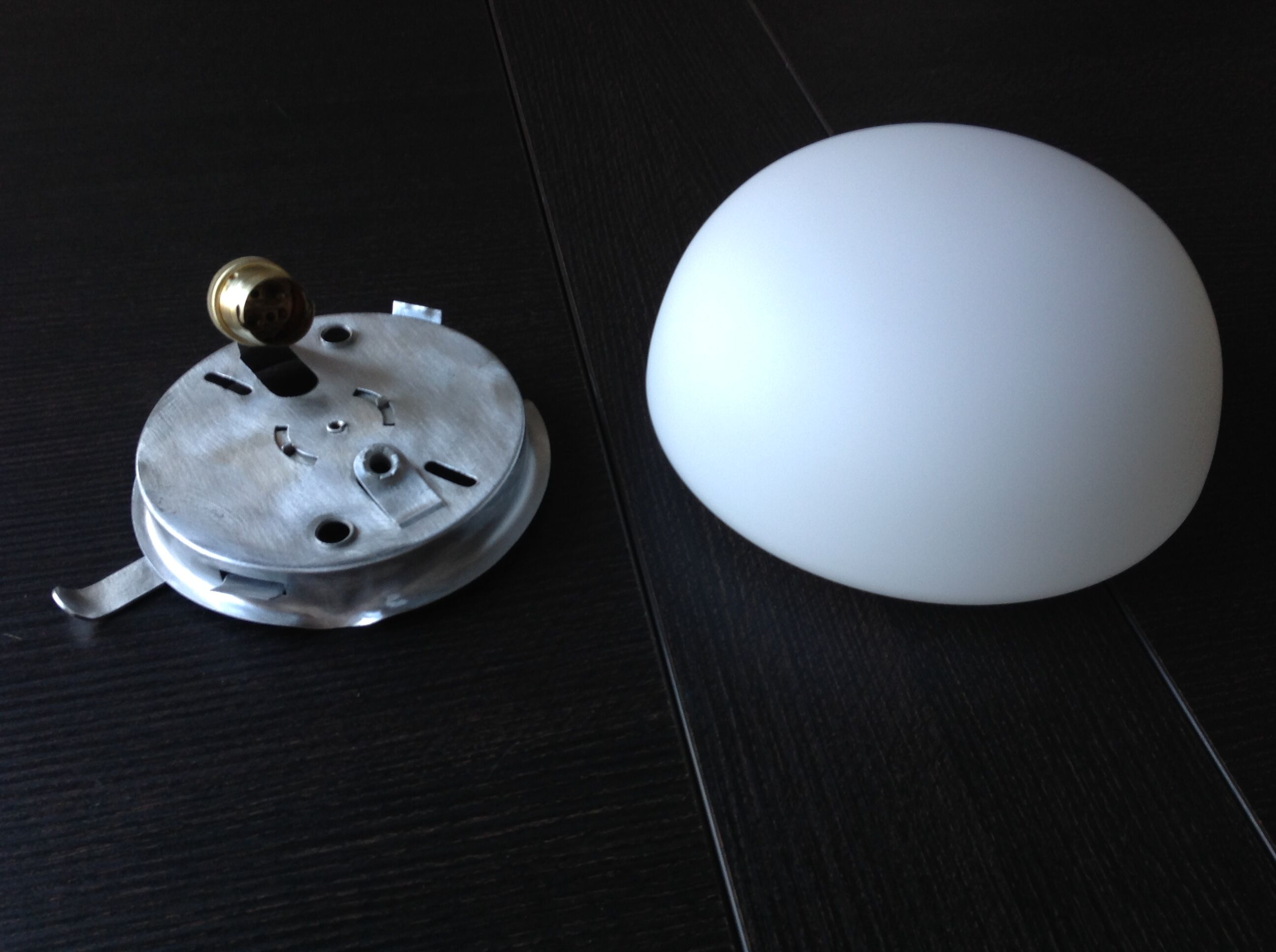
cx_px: 638
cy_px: 476
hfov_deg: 52.7
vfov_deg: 40.6
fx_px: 1288
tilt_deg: -45.7
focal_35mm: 35
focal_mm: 4.28
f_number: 2.4
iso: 64
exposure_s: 1/15
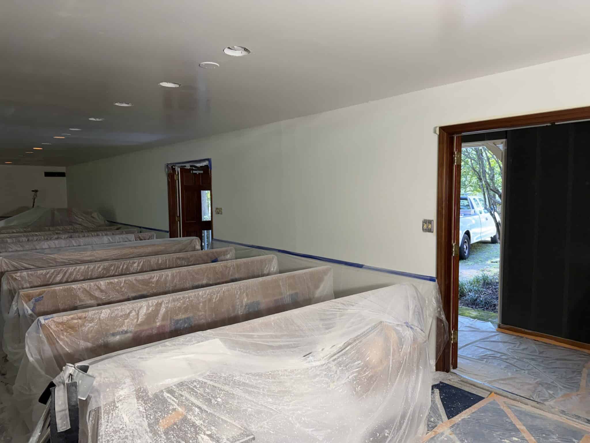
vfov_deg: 56.8
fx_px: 409
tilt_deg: -1.6
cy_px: 222
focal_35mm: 24
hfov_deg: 71.6
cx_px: 295
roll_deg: +1.8
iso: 125
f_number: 1.78
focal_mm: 6.76
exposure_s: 1/120
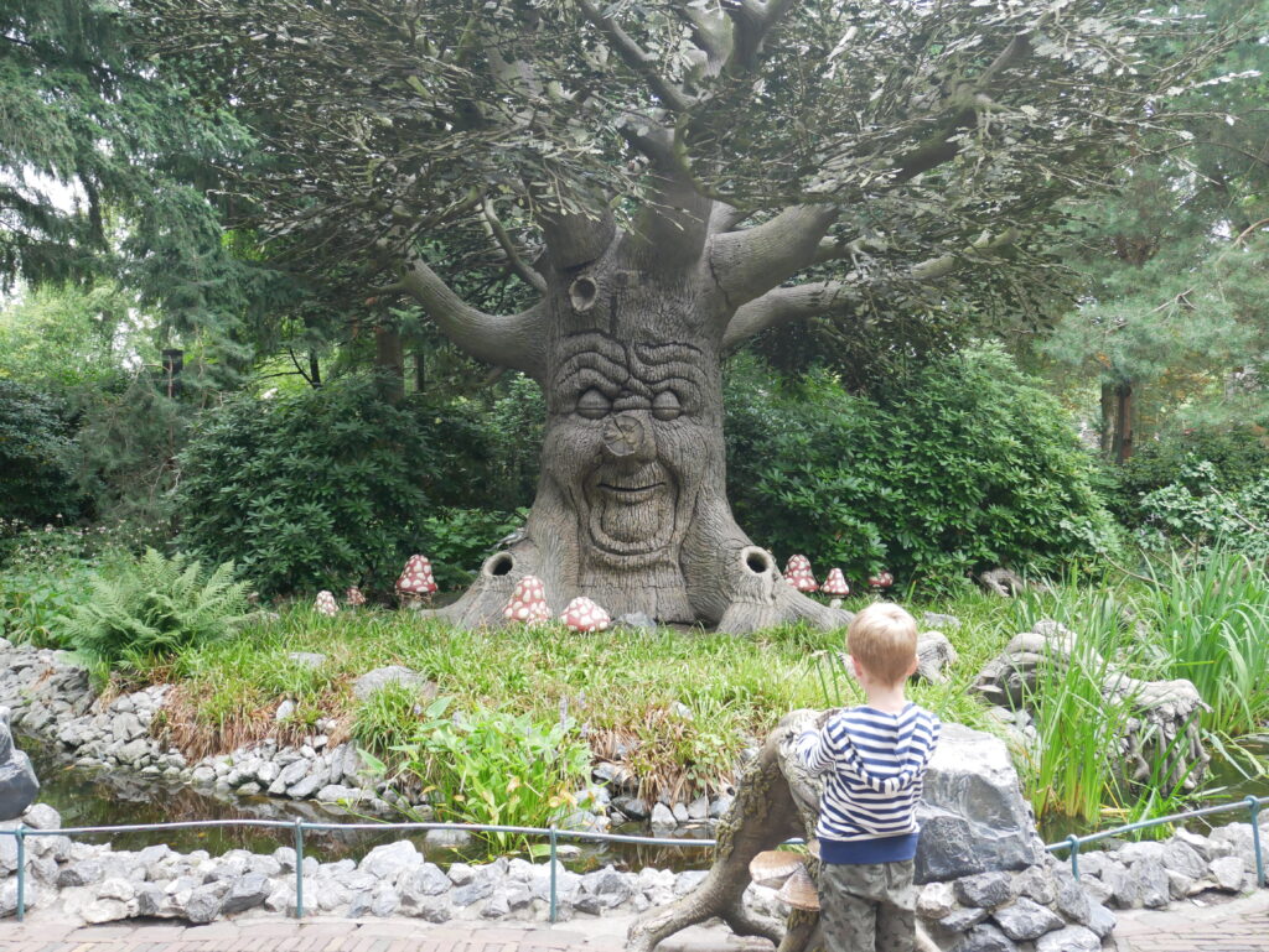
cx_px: 634
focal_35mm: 32
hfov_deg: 56.8
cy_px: 476
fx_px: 1174
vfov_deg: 44.2
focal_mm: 16
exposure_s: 1/60
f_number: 3.9
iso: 800
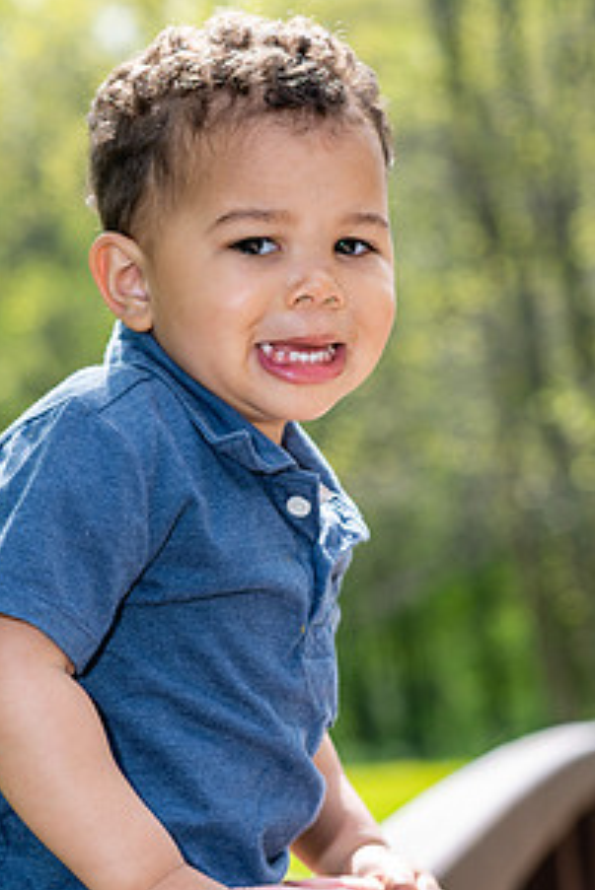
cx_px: 258
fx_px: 3145
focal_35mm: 127
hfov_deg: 10.8
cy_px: 423
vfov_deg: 16.1
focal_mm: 85
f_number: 5
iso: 100
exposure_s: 1/200
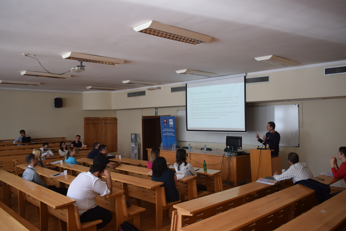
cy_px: 116
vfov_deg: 41.7
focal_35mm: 32
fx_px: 303
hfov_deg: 59.5
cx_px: 173
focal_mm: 21
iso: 400
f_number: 4
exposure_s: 1/60
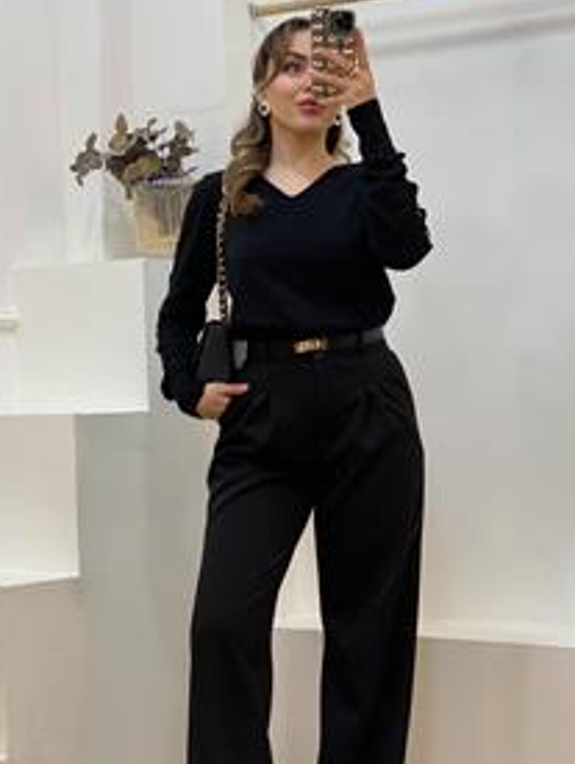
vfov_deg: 24.9
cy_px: 457
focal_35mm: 78
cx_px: 278
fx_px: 1724
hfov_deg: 18.9
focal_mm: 6
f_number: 2
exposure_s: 1/100
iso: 100
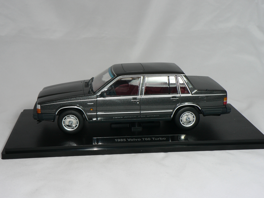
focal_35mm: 52
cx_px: 132
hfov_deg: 36.8
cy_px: 99
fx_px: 397
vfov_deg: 28.0
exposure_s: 1/60
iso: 80
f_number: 2.8
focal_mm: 8.7
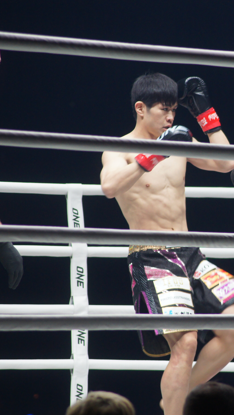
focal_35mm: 331
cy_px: 208
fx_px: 3651
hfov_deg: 3.7
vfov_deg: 6.5
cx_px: 274
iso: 640
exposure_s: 1/250
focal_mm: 140
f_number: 4.5
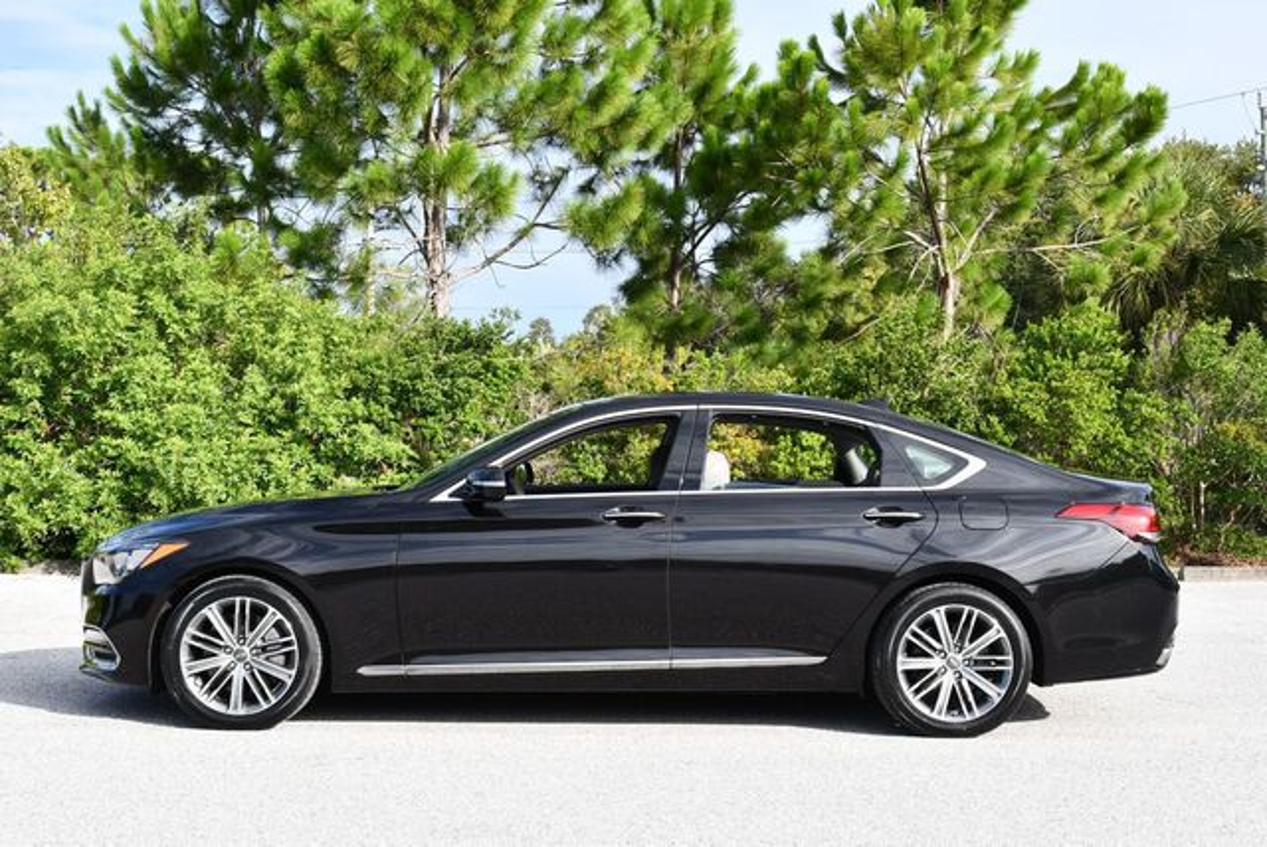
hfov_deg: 38.2
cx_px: 634
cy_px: 424
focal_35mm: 52
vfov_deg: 26.0
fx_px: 1832
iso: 200
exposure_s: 1/250
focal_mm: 26
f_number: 8
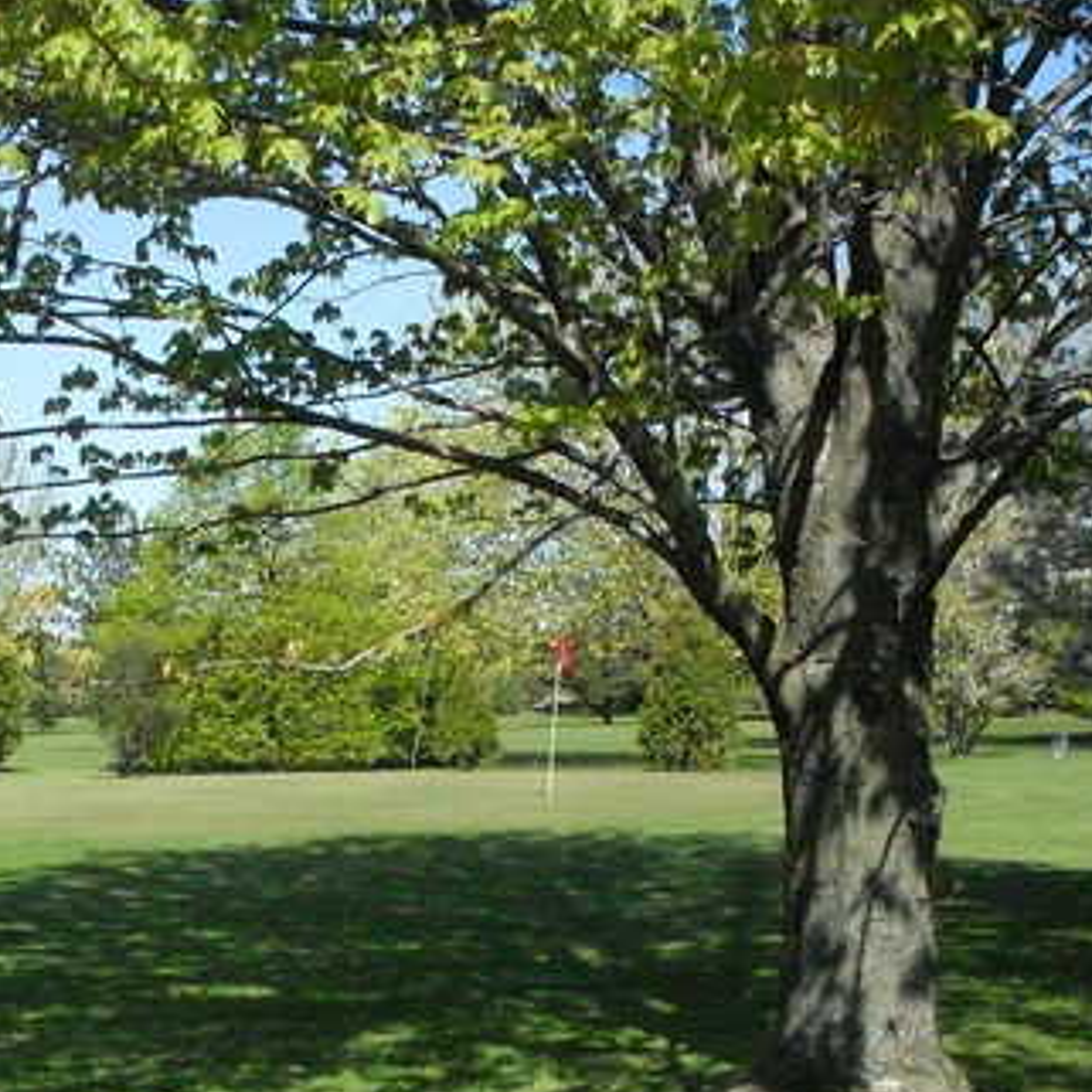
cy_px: 731
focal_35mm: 67
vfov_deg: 25.6
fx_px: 2391
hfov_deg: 25.4
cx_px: 262
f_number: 8.4
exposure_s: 1/750
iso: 400
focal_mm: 6.3
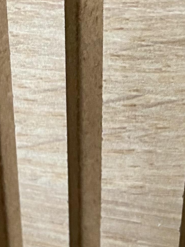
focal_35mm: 103
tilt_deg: -55.8
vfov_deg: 15.6
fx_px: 734
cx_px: 60
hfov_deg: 14.3
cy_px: 475
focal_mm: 4.25
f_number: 1.8
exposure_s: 1/25
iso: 500
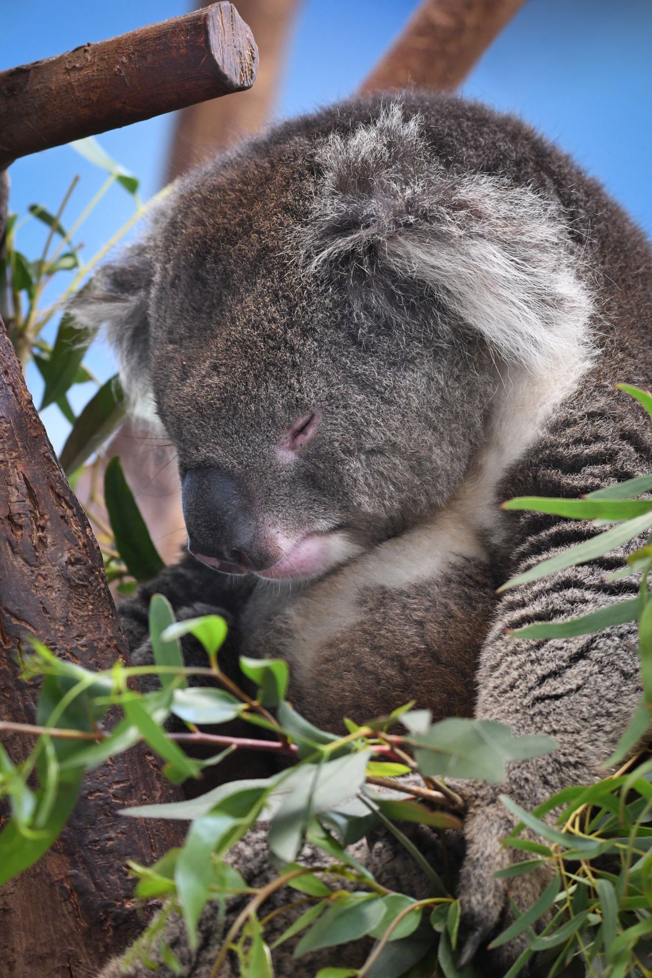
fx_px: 8149
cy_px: 489
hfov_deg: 4.6
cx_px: 326
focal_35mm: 300
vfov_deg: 6.9
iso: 2000
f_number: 5.6
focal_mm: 200
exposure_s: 1/100
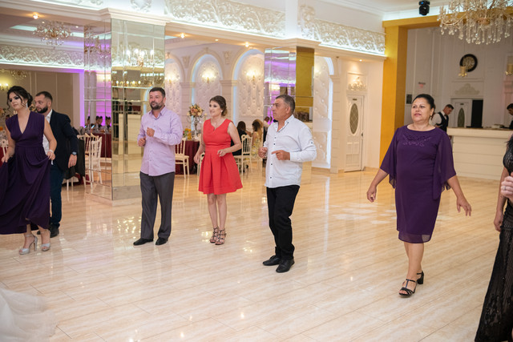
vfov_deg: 37.9
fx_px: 499
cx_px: 256
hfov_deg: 54.4
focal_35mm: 35
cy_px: 171
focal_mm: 23
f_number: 2
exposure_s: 1/125
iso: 800
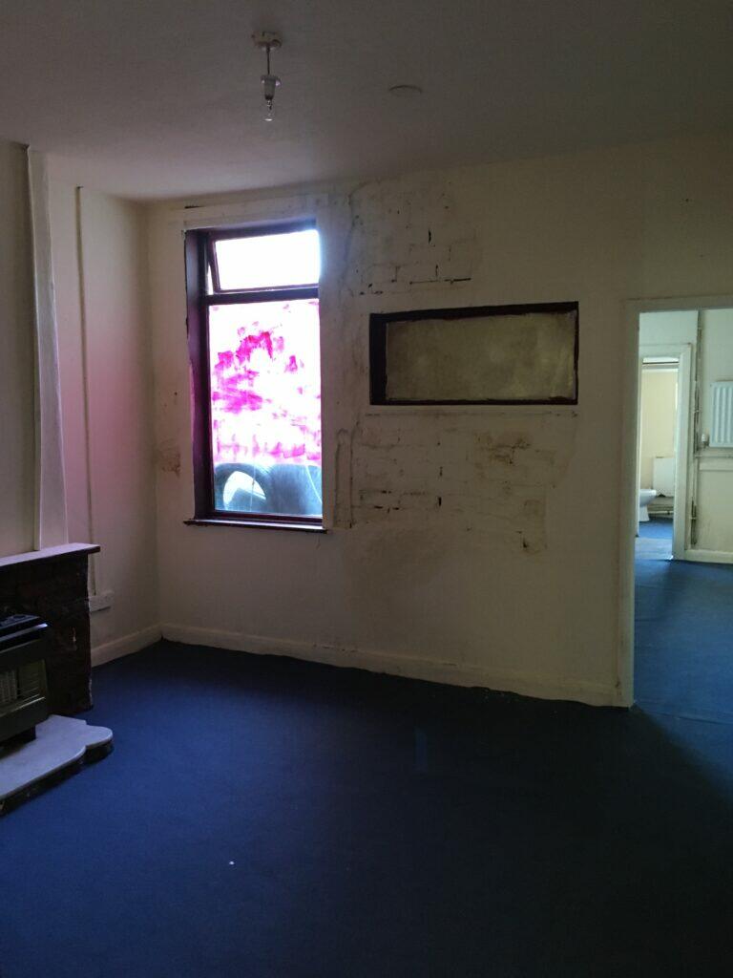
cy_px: 489
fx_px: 819
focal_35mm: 29
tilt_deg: -7.3
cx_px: 366
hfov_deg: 48.2
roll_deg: -0.8
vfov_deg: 61.7
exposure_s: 1/20
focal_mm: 4.15
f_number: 2.2
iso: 200
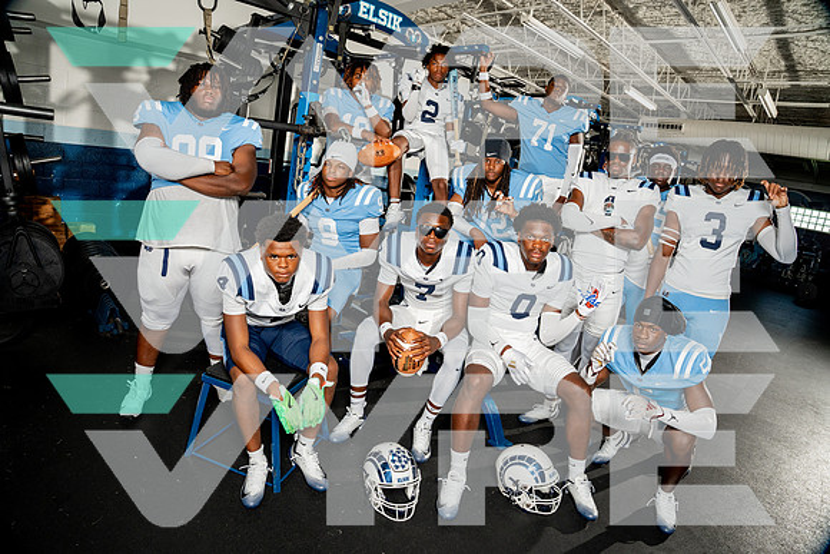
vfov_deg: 62.0
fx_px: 461
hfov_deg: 84.0
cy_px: 277
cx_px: 415
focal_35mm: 20
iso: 640
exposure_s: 1/200
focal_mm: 20
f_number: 7.1
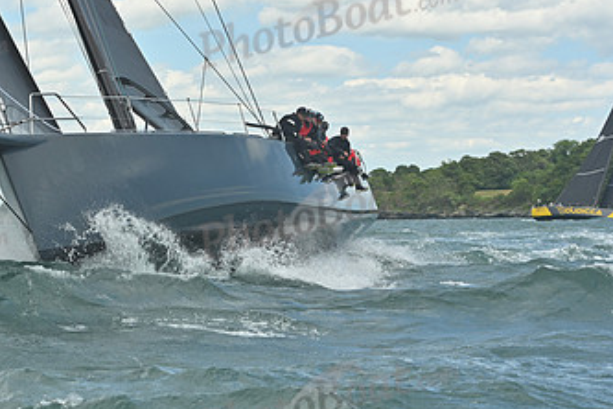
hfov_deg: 16.6
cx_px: 105
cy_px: 143
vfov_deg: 11.2
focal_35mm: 122
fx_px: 2077
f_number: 7.1
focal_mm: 70
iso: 250
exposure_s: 1/1250
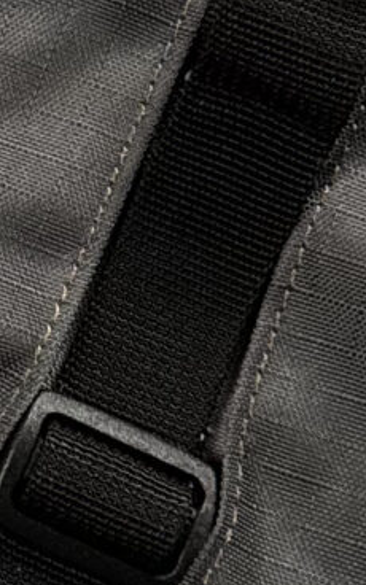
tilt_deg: -86.1
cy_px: 37
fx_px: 2825
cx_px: -318
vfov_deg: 11.7
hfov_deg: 7.2
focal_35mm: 177
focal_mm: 6.76
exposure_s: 1/60
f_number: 1.78
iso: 200
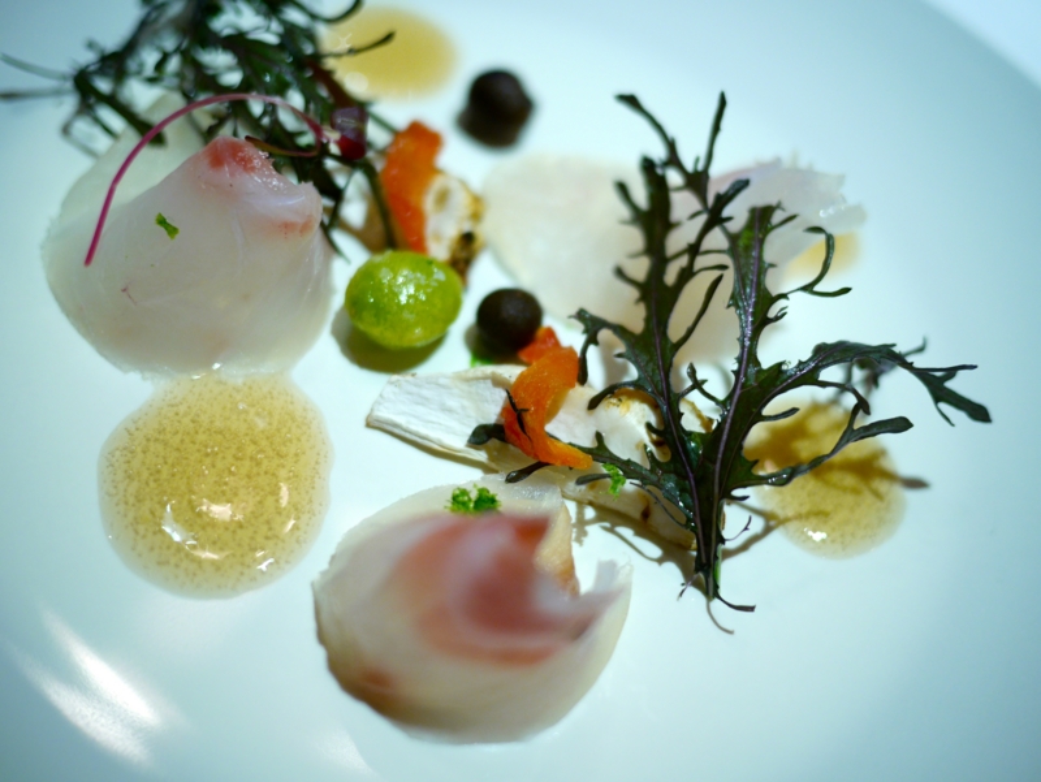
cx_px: 520
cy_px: 391
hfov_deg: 46.8
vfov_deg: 36.0
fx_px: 1204
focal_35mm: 40
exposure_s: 1/60
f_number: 1.7
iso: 400
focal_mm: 20
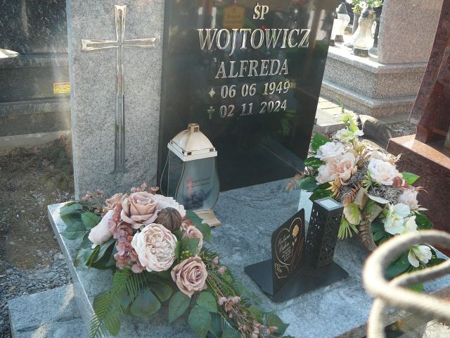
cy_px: 169
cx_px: 225
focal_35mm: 35
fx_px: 455
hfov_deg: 52.6
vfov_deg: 40.7
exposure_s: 1/160
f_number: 2.8
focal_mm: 5.2
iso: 80
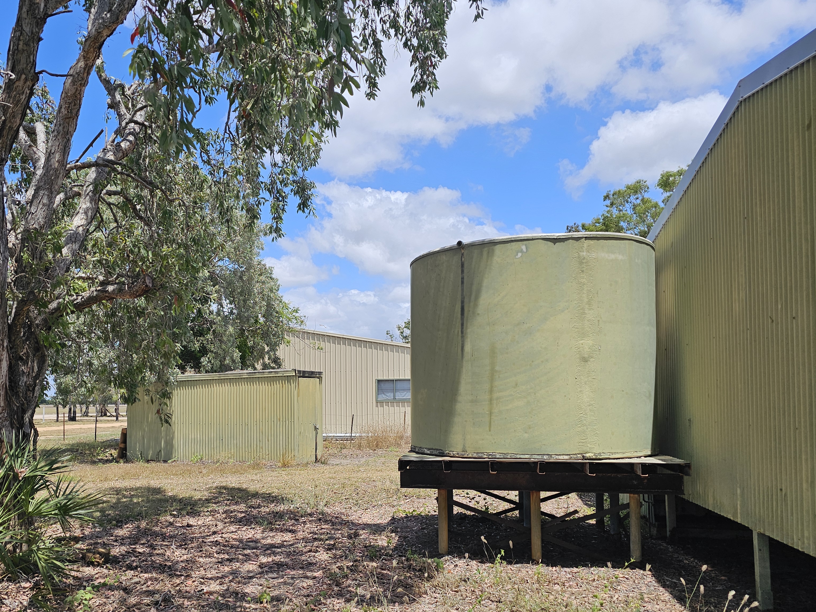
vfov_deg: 46.3
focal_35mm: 30
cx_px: 296
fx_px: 707
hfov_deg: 59.0
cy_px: 390
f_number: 1.7
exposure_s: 1/1314
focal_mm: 6.3
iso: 16
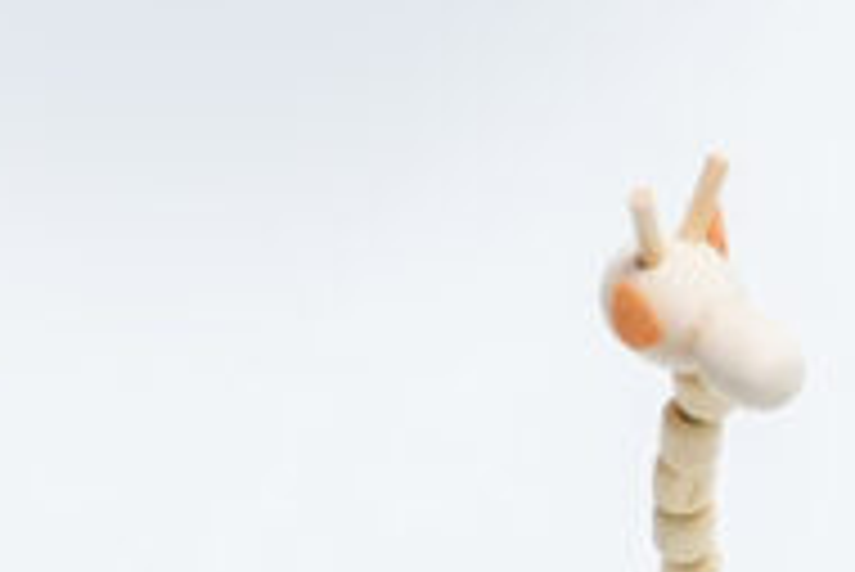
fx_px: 6298
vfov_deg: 5.2
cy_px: 831
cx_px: 468
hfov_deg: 7.8
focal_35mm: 265
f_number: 11
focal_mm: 48
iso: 3200
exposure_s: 1/125
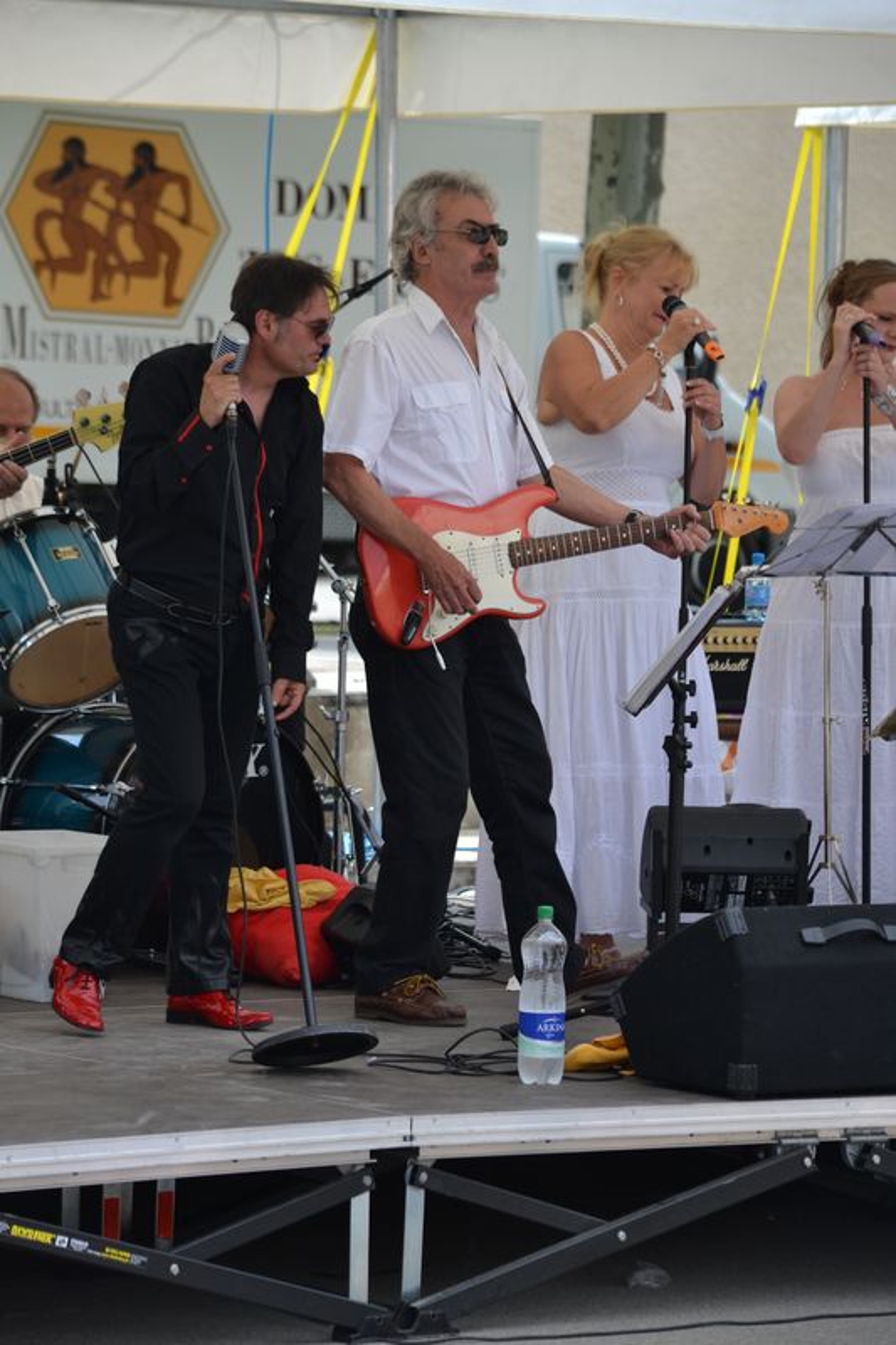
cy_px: 672
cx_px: 448
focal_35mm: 165
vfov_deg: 12.5
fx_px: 6162
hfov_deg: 8.3
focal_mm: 110
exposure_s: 1/1000
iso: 400
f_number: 4.8
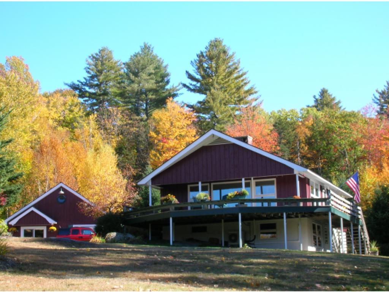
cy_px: 146
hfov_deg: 27.8
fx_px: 787
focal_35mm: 70
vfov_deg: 21.0
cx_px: 194
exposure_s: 1/58
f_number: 6.6
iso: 50
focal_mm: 11.7
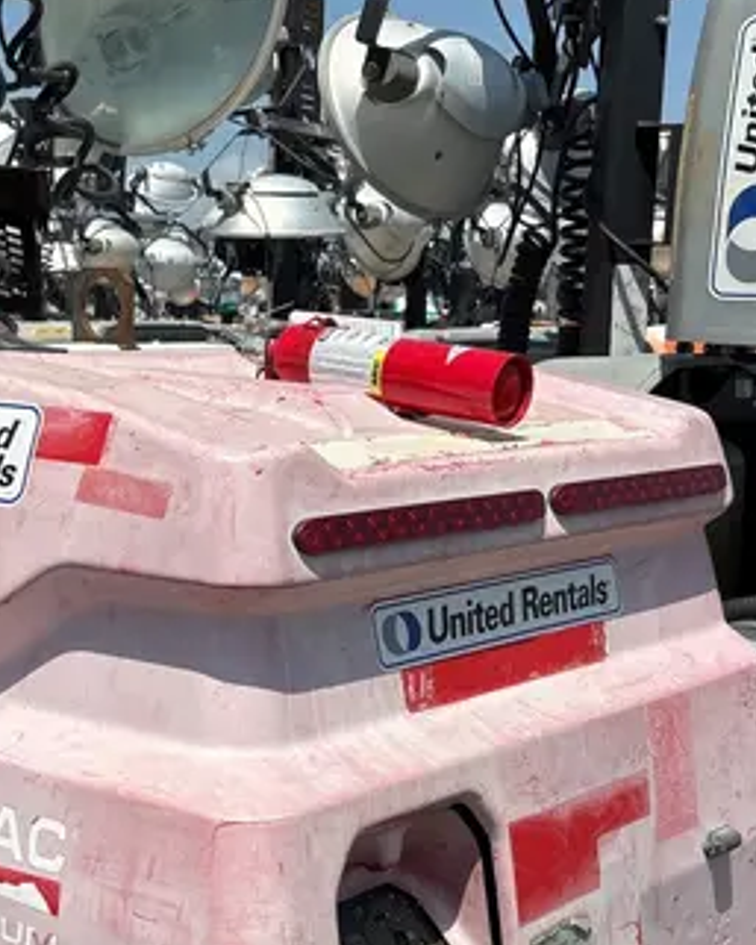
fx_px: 1621
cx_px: 174
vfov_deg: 32.4
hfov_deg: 25.9
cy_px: 528
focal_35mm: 58
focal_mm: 5.96
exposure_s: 1/5952
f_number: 1.6
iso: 50
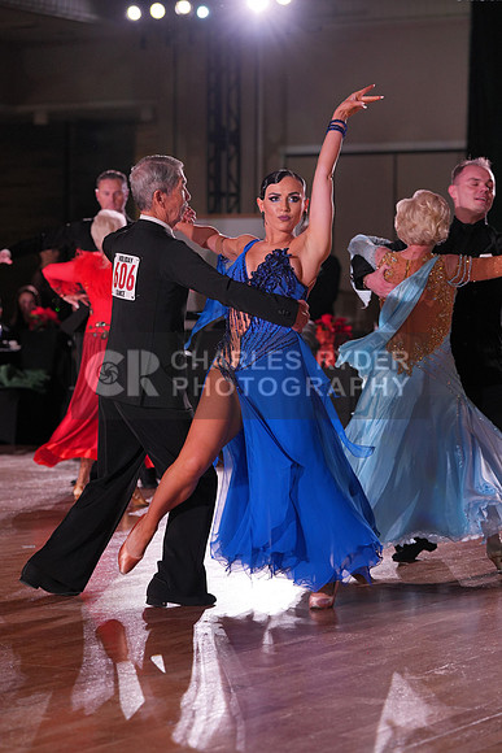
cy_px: 376
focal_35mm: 108
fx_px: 2257
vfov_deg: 18.9
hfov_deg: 12.7
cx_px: 251
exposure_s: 1/400
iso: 1000
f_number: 4
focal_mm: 108
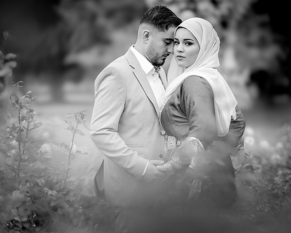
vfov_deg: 15.3
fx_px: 870
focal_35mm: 101
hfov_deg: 19.0
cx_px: 139
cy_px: 118
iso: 100
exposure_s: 1/1600
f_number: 1.4
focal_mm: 85
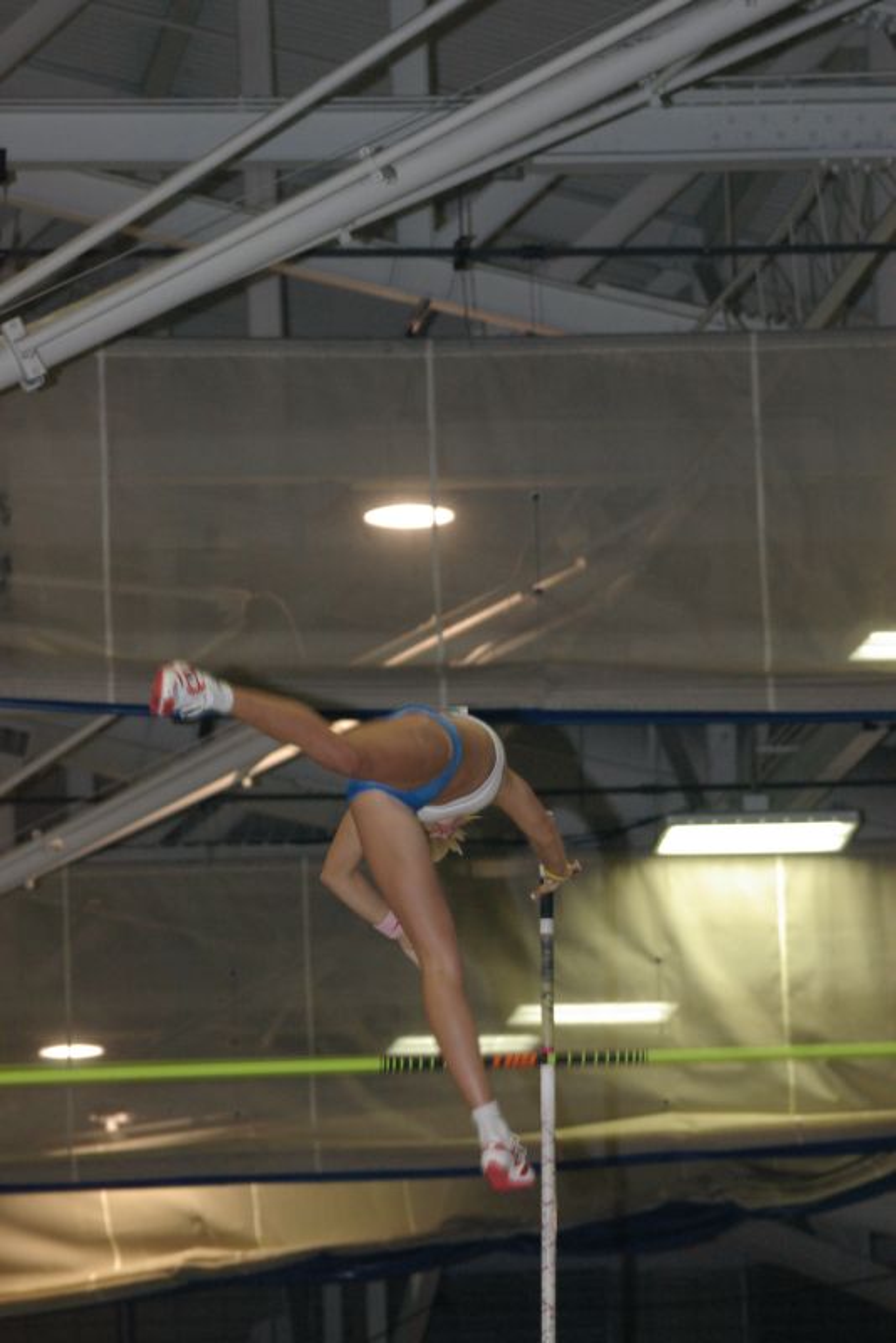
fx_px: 8952
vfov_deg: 8.6
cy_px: 672
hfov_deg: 5.7
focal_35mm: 240
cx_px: 448
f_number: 6.3
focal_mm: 160
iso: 800
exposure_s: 1/125
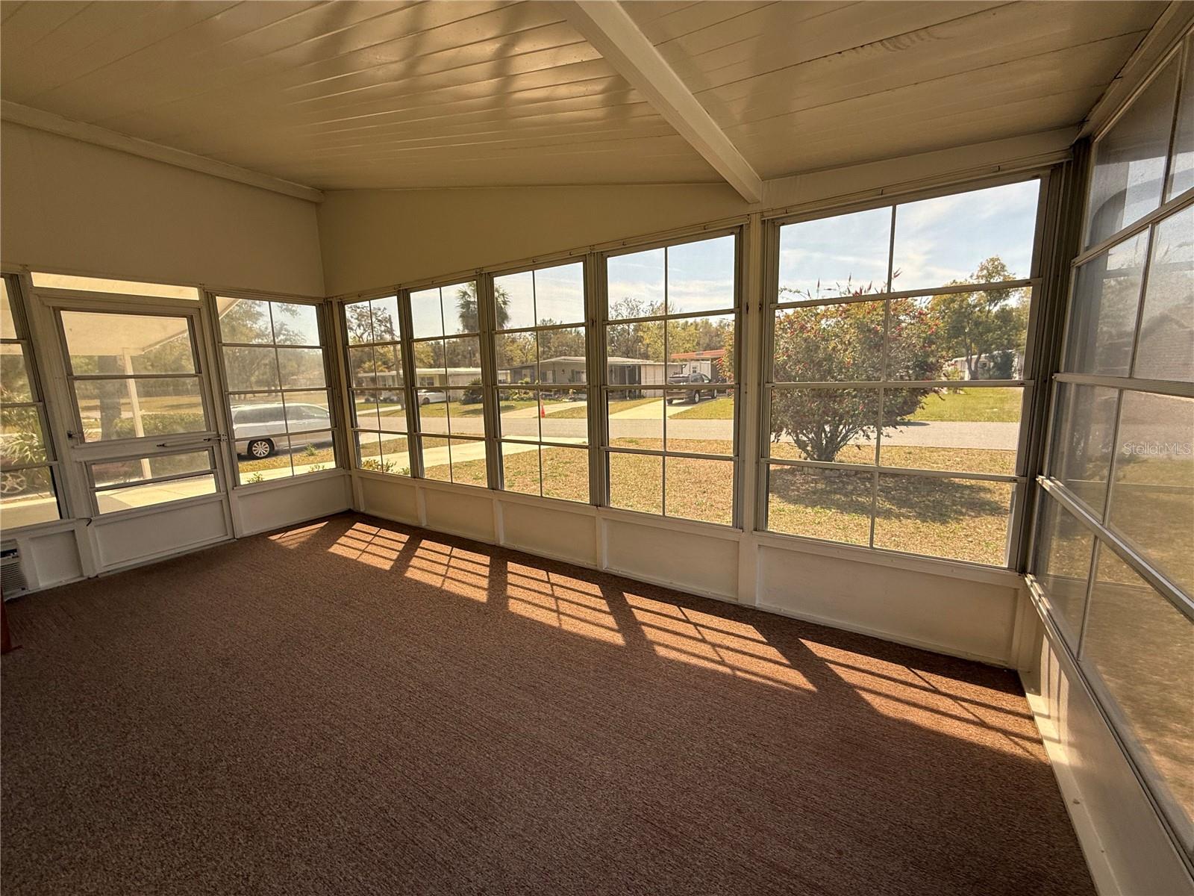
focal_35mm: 14
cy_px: 448
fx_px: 483
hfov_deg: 102.1
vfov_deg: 85.7
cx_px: 597
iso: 50
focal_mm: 2.22
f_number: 2.2
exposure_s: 1/167
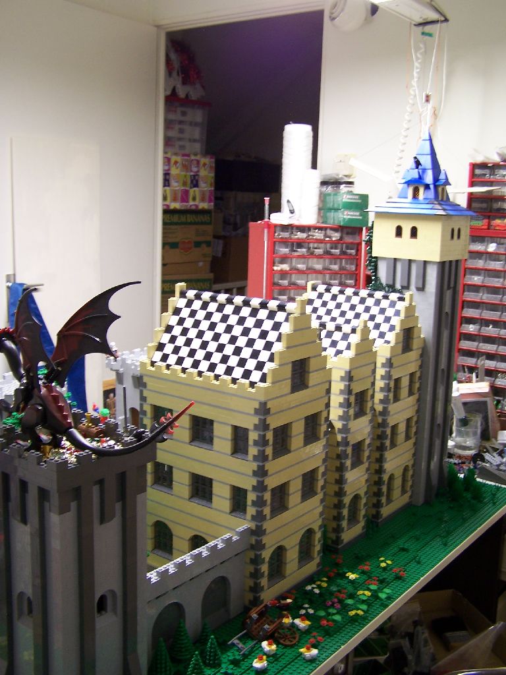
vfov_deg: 49.0
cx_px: 253
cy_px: 338
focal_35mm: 38
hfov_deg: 37.7
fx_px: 741
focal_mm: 6.3
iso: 80
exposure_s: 1/4
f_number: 2.8
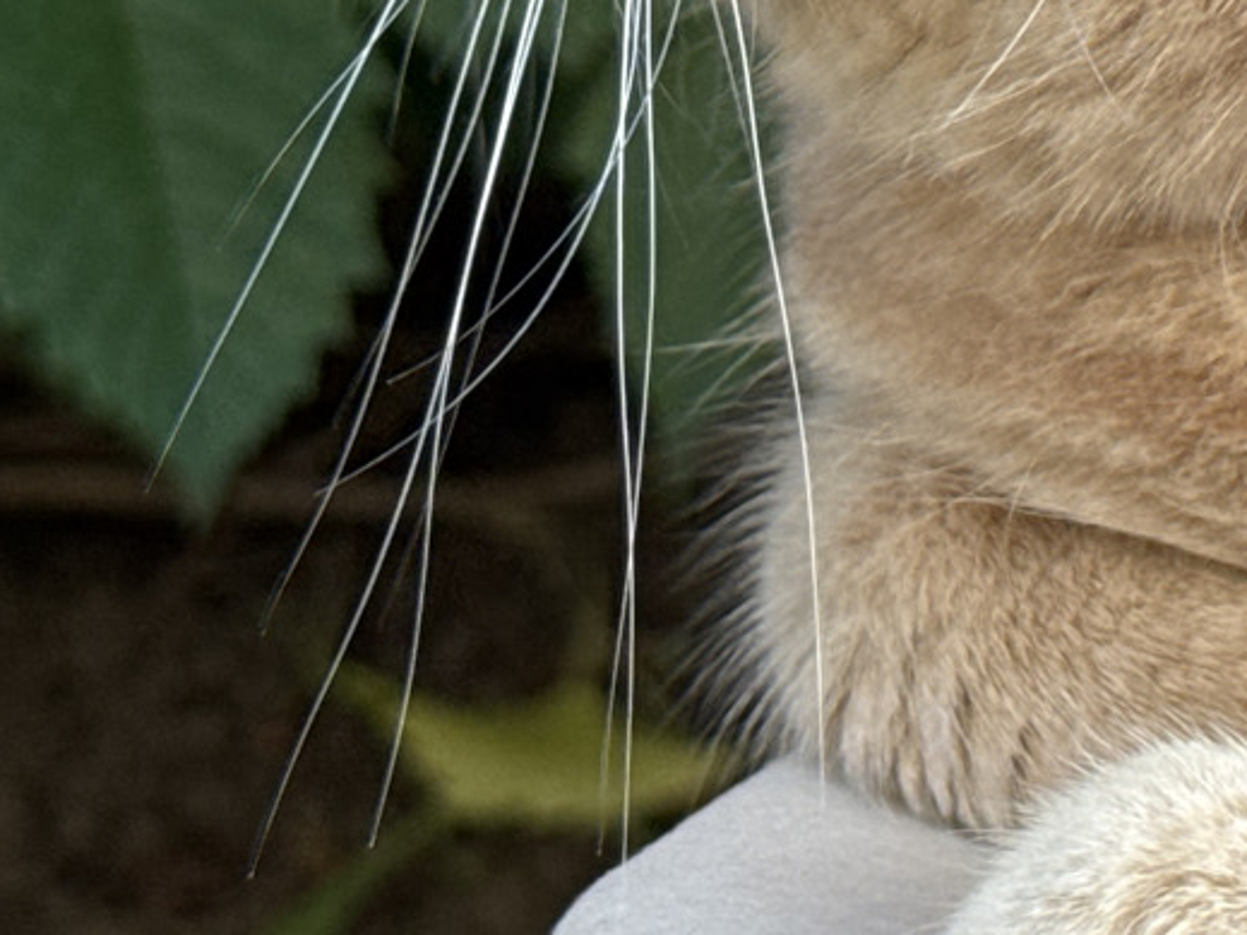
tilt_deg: -13.0
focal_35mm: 185
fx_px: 6663
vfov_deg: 8.0
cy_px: 7
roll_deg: -0.6
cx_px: 2338
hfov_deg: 10.0
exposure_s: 1/121
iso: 50
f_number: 1.78
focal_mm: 6.76
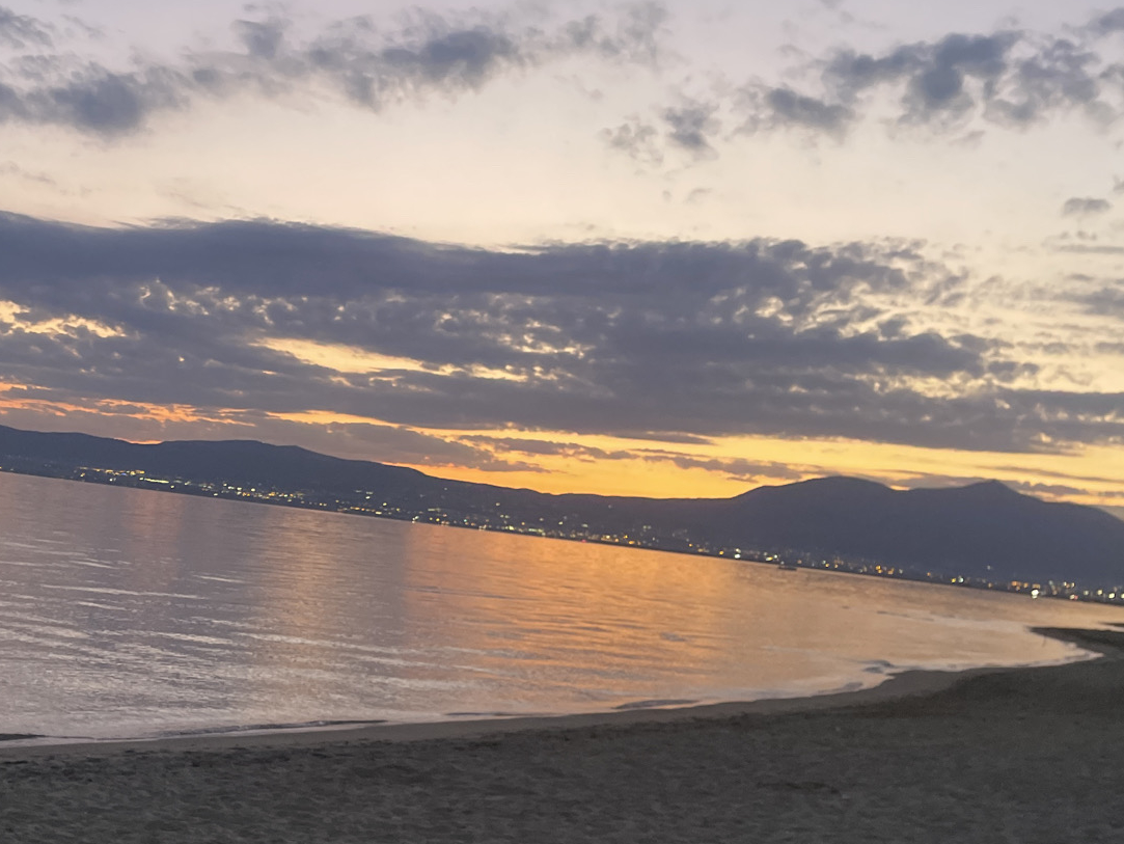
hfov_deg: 38.3
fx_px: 1559
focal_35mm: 48
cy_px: 592
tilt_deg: -4.3
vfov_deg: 30.0
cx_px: 243
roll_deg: -8.8
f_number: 1.6
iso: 200
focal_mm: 4.2
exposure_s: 1/50
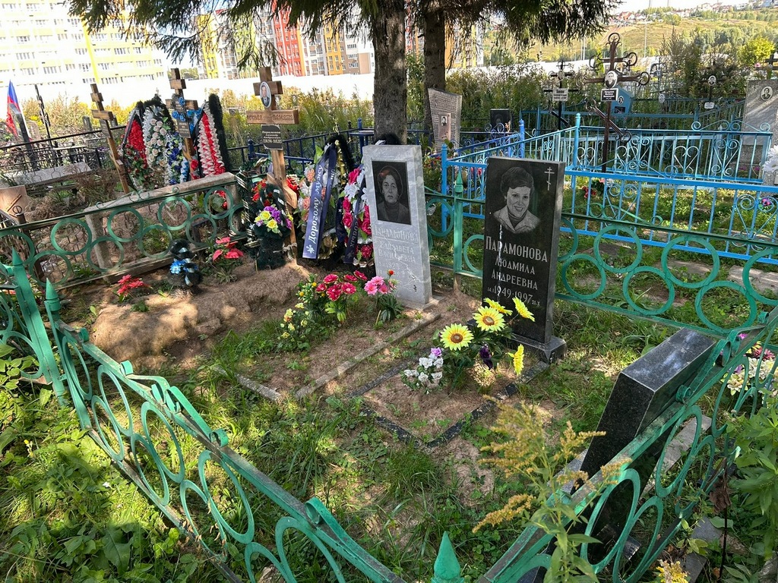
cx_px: 389
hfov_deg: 67.3
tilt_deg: -17.4
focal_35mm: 26
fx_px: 584
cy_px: 292
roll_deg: +4.2
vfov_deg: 53.1
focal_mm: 5.7
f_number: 1.5
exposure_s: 1/345
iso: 50
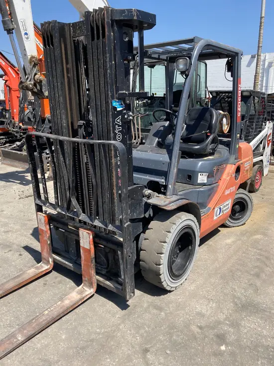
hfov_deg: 49.8
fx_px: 295
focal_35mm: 28
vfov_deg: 63.4
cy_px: 183
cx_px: 137
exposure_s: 1/1185
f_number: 1.8
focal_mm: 3.99
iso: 20
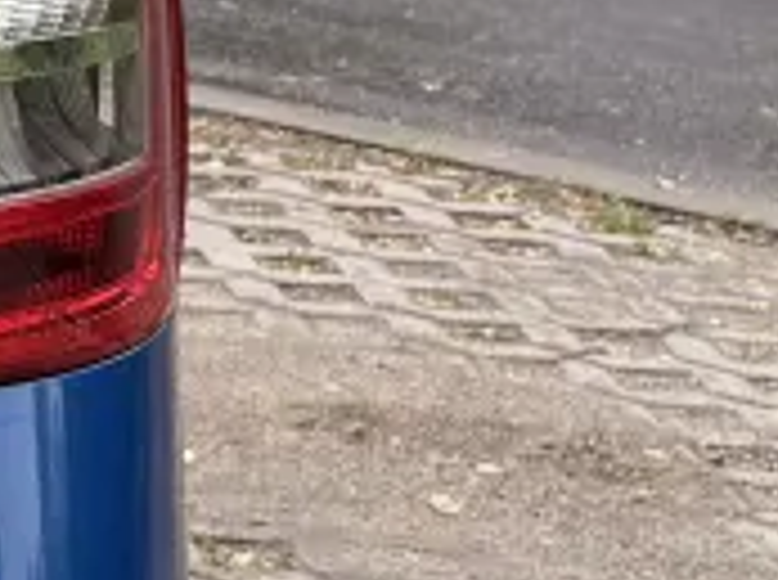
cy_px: 283
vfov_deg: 8.3
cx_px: -1376
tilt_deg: -13.9
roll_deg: -1.0
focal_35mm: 178
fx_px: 3992
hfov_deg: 9.3
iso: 80
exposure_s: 1/521
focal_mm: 6.76
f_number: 1.78
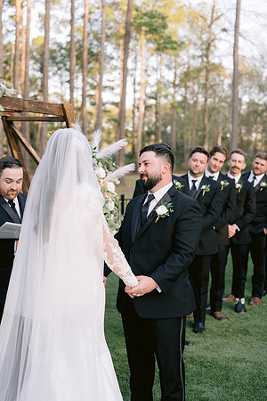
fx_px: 556
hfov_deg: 27.0
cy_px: 200
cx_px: 134
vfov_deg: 39.6
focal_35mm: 50
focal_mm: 50
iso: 400
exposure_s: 1/500
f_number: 2.8
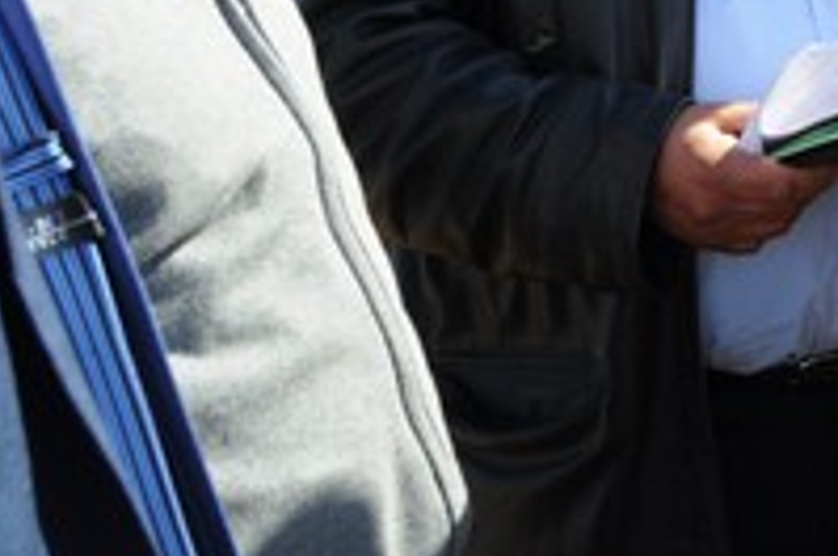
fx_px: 2022
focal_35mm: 87
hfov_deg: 19.7
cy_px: -305
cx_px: 1318
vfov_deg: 14.5
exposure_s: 1/100
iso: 200
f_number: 10
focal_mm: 18
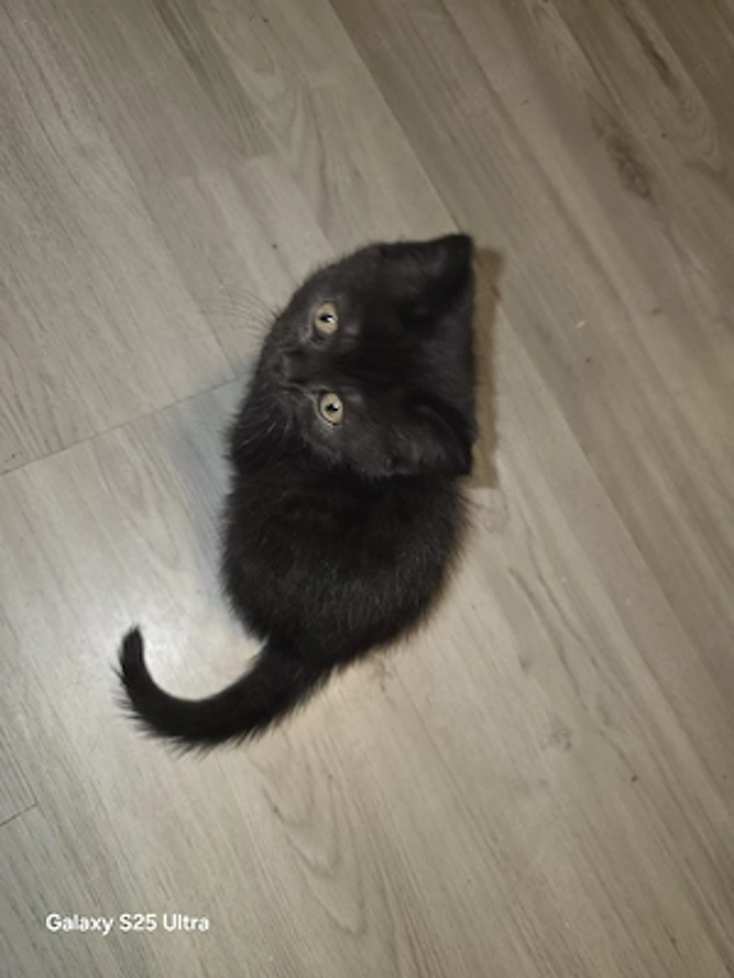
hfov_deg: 58.9
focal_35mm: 23
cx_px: 367
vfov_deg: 73.9
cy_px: 489
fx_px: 650
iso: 2500
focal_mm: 6.3
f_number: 1.7
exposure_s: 1/16.7
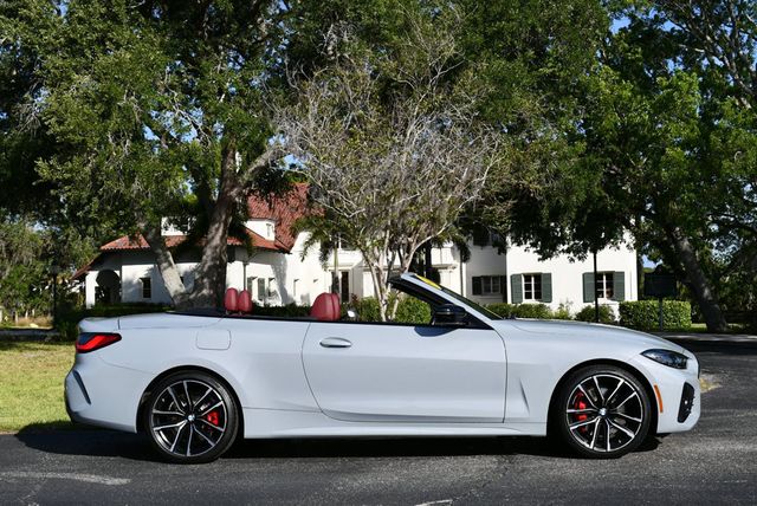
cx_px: 378
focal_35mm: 48
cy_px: 253
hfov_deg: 41.1
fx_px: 1010
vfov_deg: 28.1
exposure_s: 1/250
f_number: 8
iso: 100
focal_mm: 24
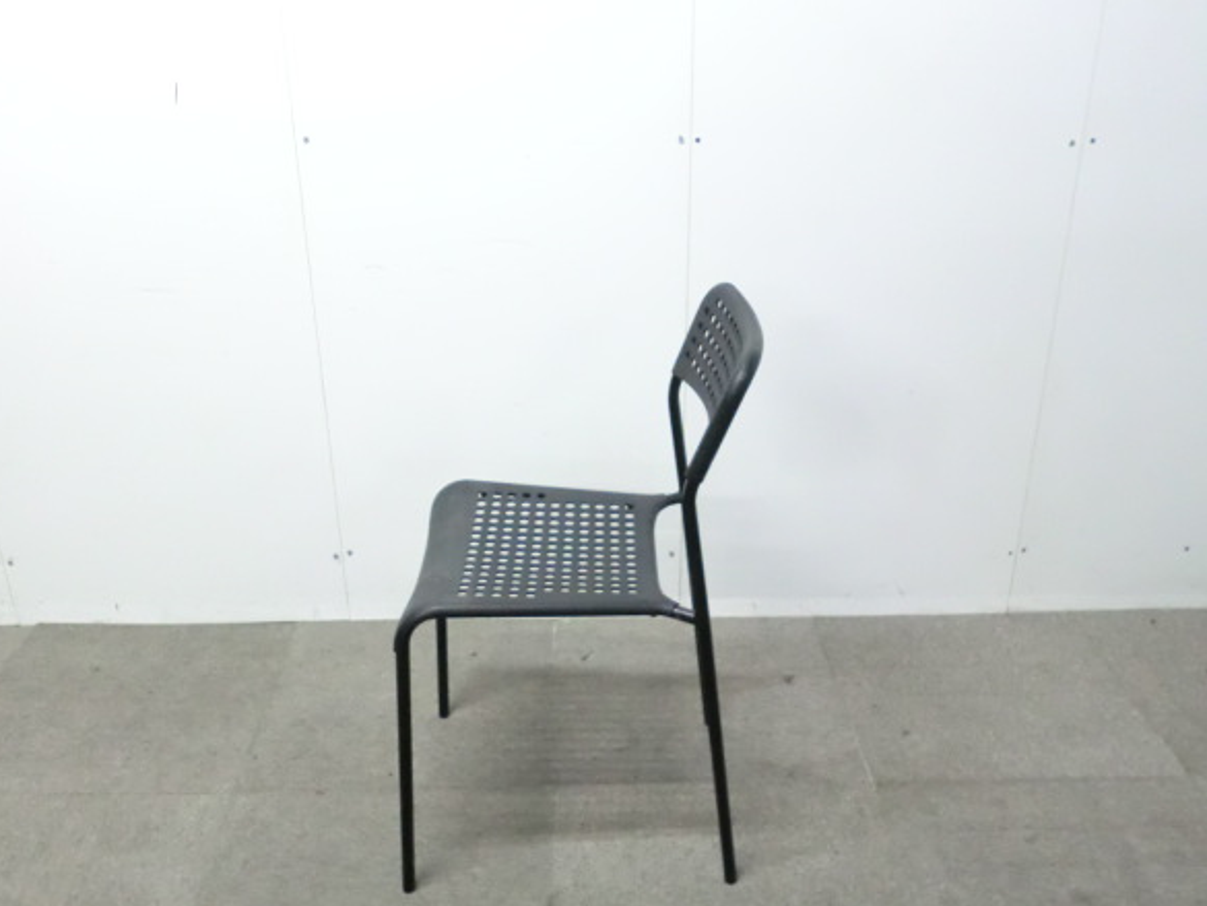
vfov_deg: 40.7
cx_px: 580
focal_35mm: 35
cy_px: 462
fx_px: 1221
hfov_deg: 52.6
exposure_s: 1/30
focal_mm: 5.8
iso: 800
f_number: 3.5
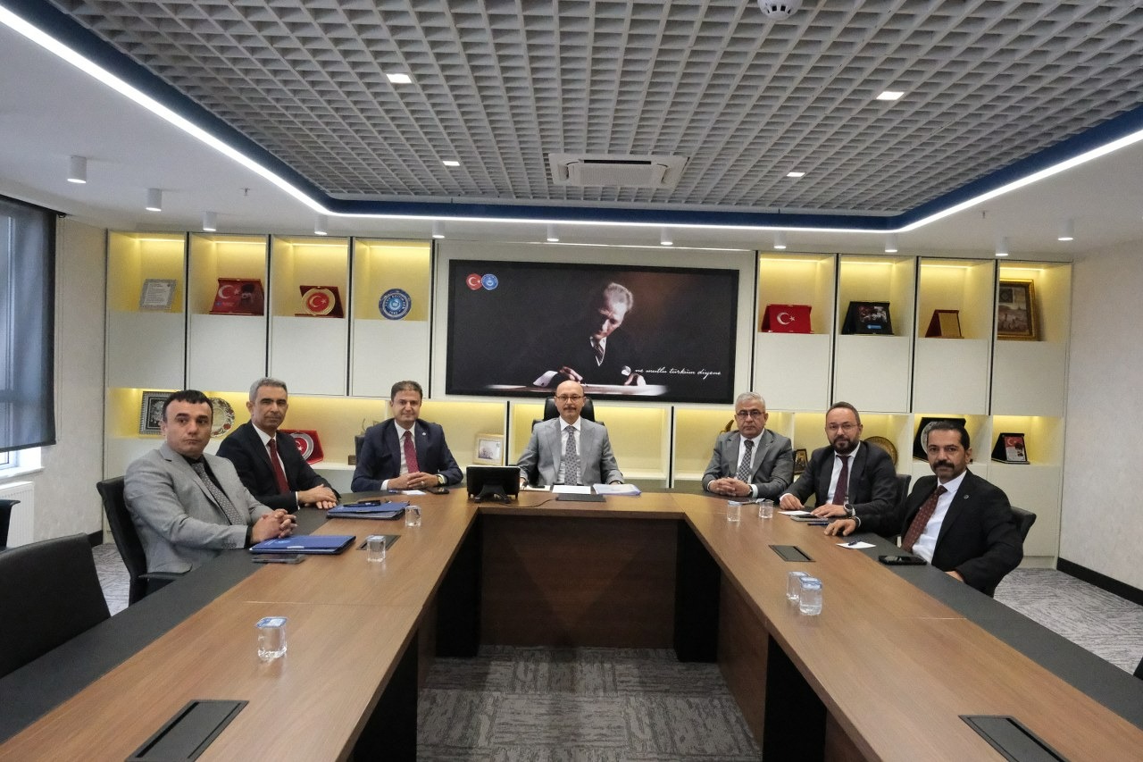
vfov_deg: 49.5
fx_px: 825
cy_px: 381
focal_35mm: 26
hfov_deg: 69.4
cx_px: 572
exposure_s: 1/900
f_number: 5.6
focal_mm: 17
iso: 25600
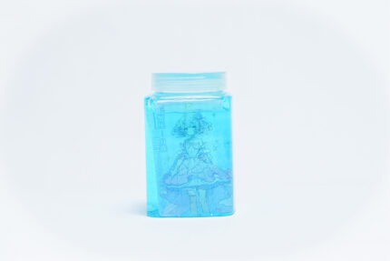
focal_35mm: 87
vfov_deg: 15.7
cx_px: 195
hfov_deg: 23.4
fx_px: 943
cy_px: 130
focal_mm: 58
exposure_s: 1/640
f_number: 4.5
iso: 3200
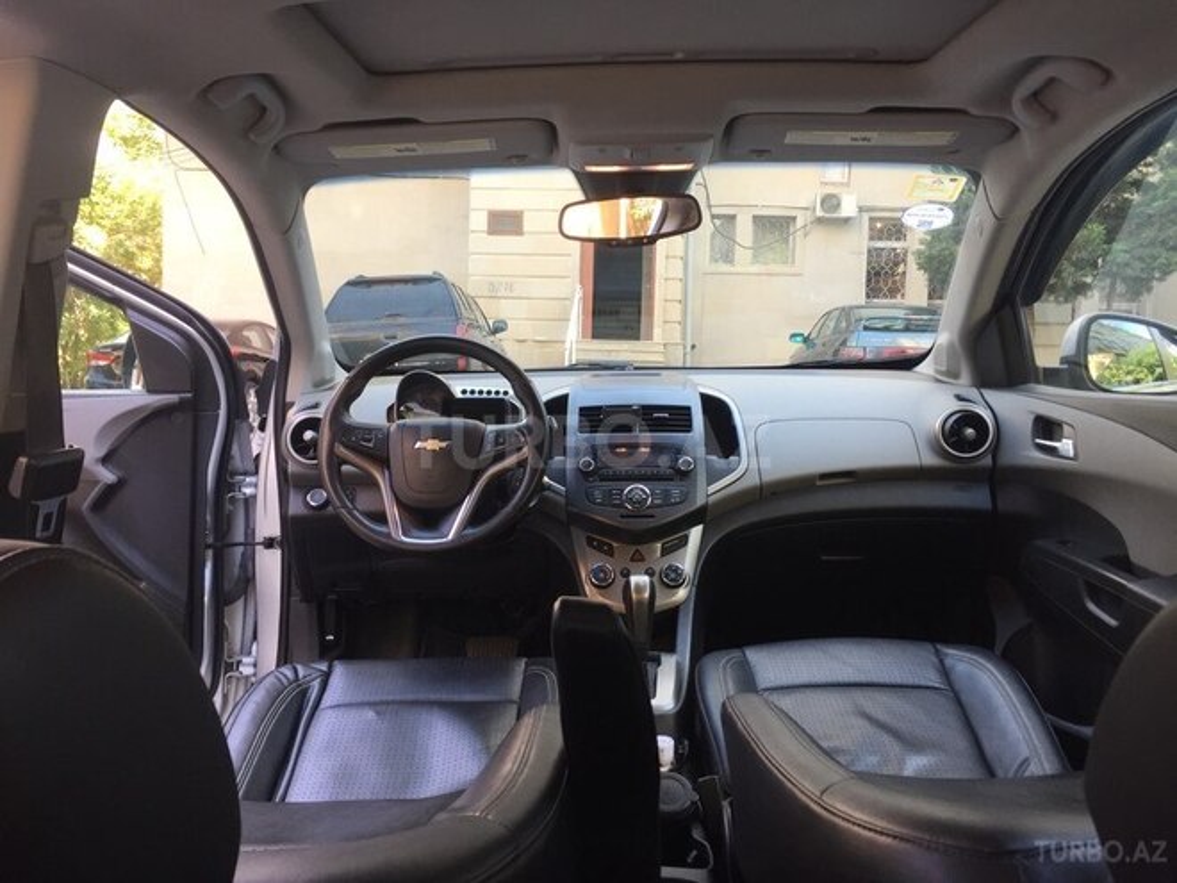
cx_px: 588
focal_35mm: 29
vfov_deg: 48.2
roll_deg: -3.0
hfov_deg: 61.7
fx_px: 986
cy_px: 442
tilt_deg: -4.7
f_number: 2.2
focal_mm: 4.15
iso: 50
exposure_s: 1/100
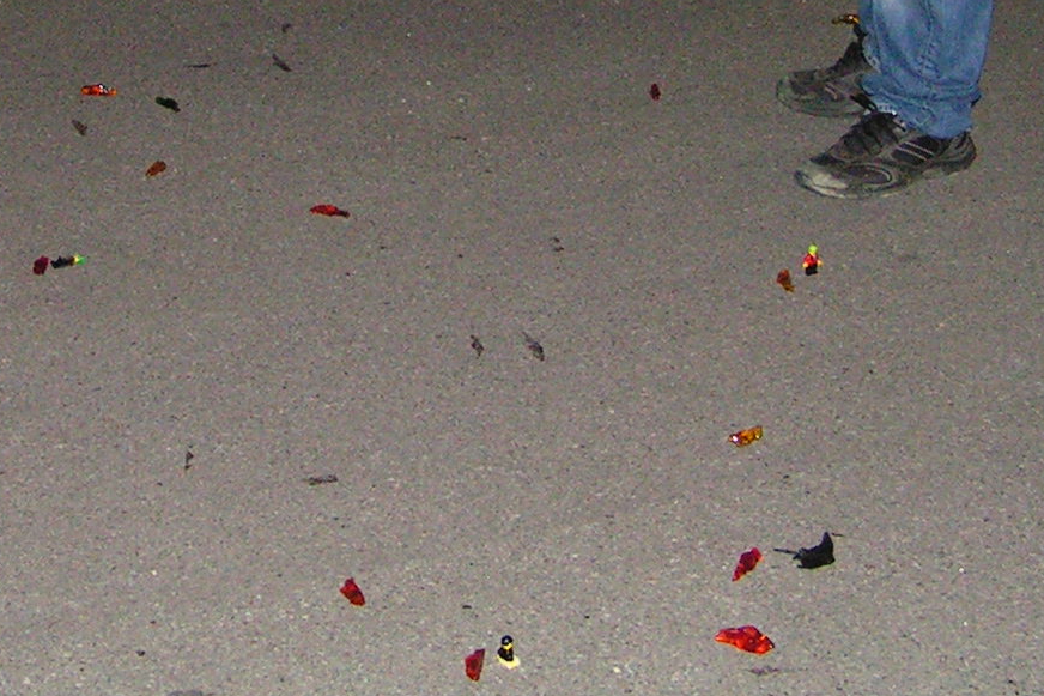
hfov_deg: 19.8
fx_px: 2986
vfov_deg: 12.8
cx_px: 384
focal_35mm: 103
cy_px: -255
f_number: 2.8
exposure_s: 1/40
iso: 200
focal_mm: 6.3
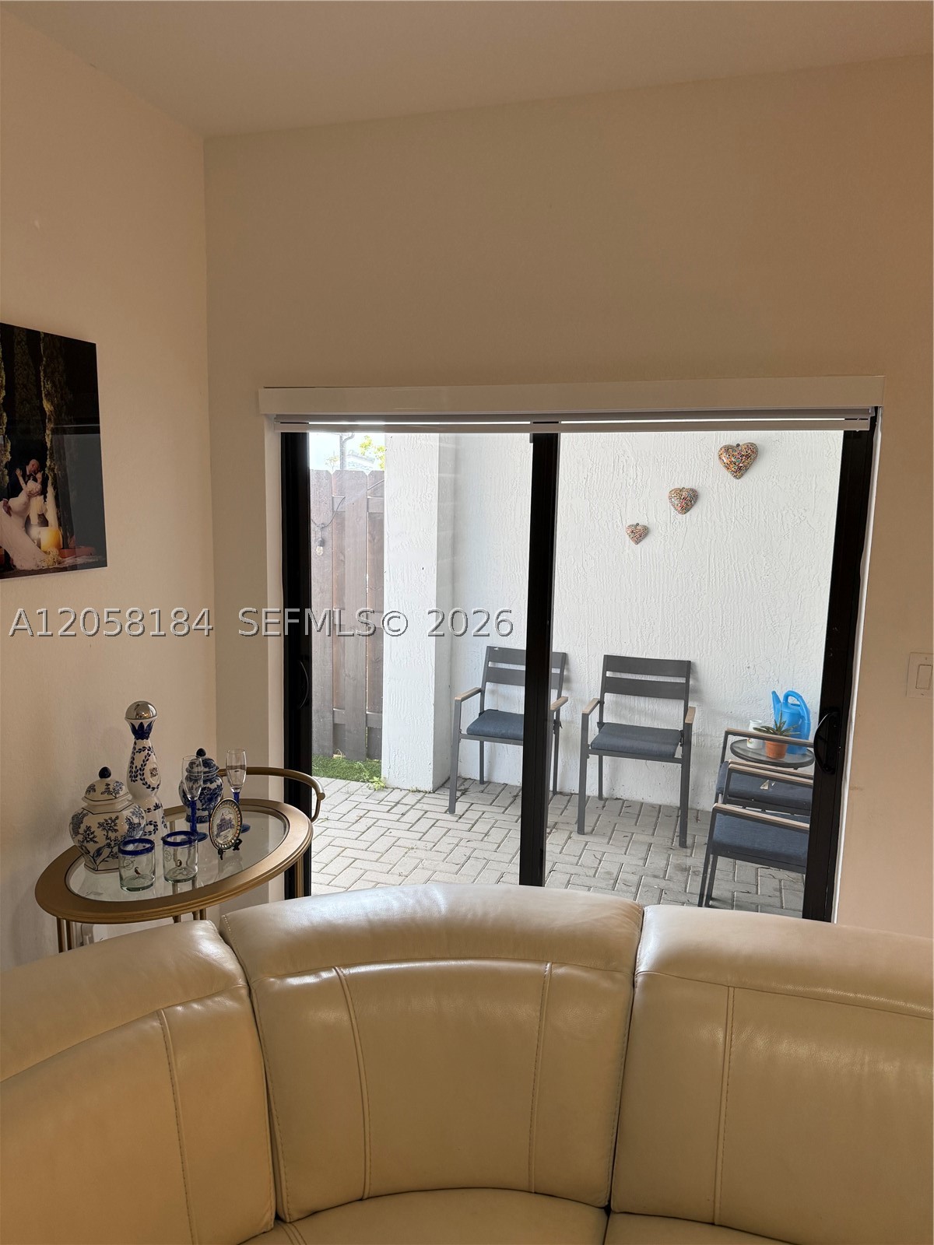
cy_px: 622
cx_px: 467
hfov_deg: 56.8
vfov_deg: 71.6
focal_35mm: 24
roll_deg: -1.6
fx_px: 863
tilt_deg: -7.1
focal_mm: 6.76
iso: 160
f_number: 1.78
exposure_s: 1/120
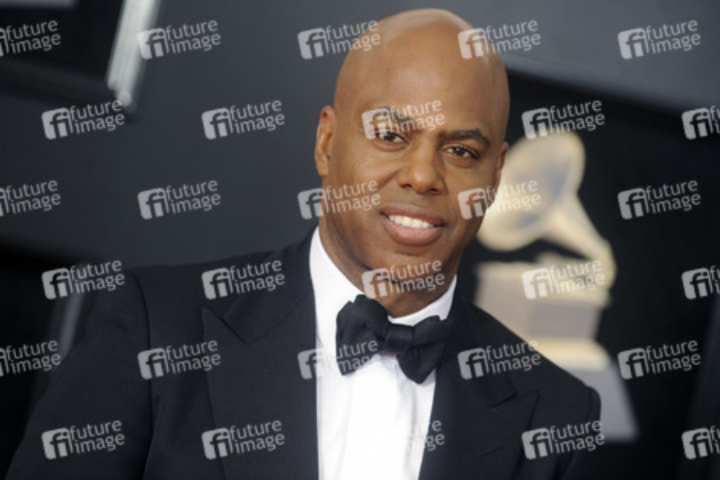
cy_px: 240
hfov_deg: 11.1
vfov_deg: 7.4
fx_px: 3700
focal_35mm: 185
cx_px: 360
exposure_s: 1/400
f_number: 4.5
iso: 1600
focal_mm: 185
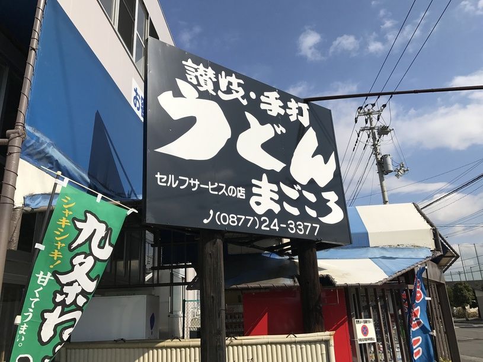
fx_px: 391
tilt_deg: +20.0
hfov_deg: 63.5
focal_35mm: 28
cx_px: 242
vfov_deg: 49.7
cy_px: 181
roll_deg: +2.3
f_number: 1.8
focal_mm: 3.99
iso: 20
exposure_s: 1/4566
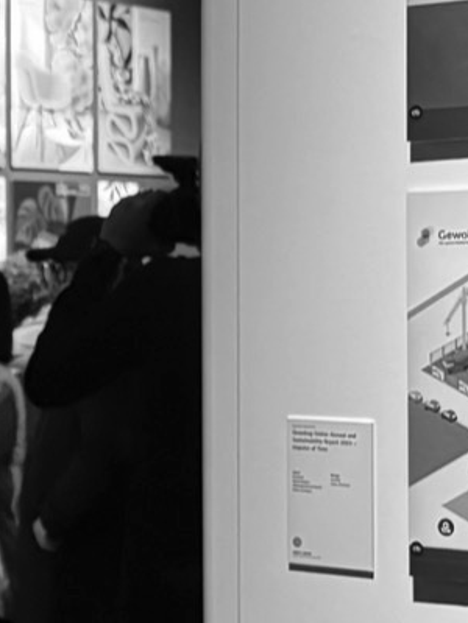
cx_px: 11
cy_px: 282
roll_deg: +0.3
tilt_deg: -0.2
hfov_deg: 13.1
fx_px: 2019
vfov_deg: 17.6
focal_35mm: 112
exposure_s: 1/60
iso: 800
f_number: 1.78
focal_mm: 6.76
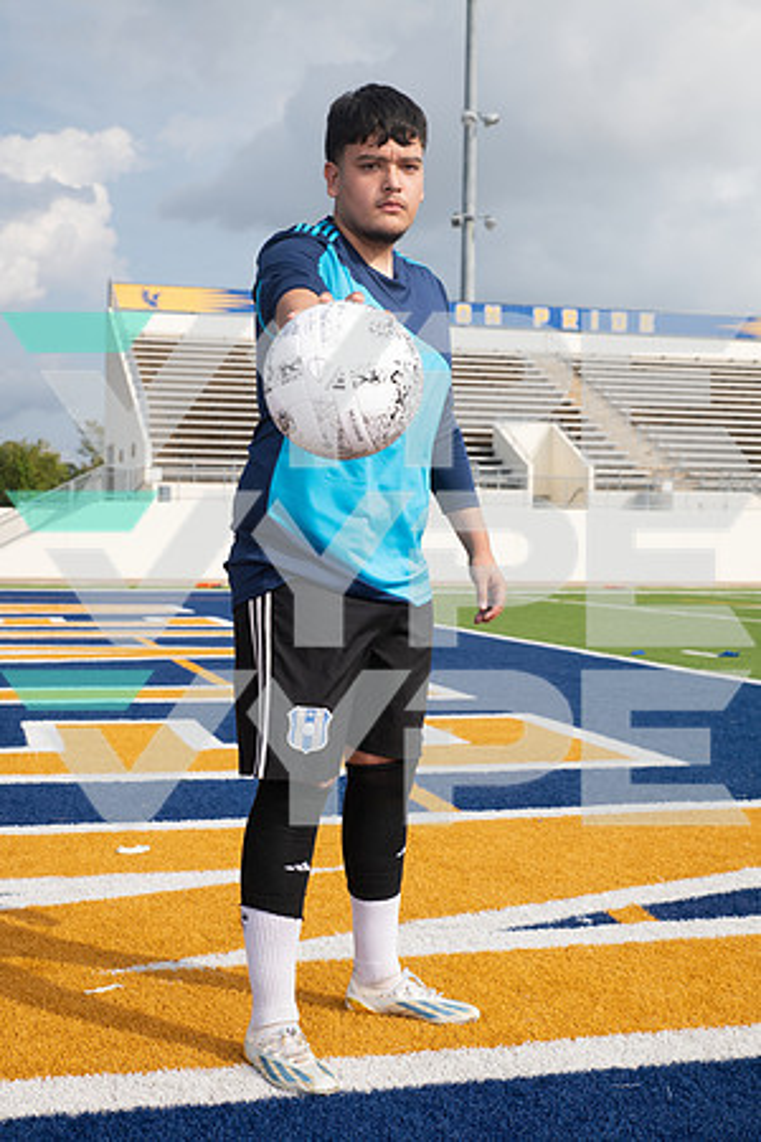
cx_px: 380
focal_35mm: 50
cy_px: 571
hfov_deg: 27.0
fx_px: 1585
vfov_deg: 39.6
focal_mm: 50
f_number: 7.1
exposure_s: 1/400
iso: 100
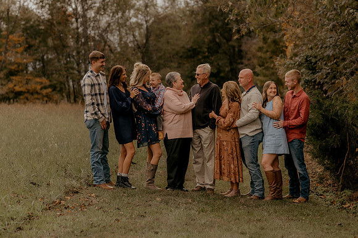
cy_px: 119
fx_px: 845
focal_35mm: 85
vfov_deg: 16.1
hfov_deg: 23.9
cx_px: 179
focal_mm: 85
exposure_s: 1/800
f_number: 2.8
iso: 125
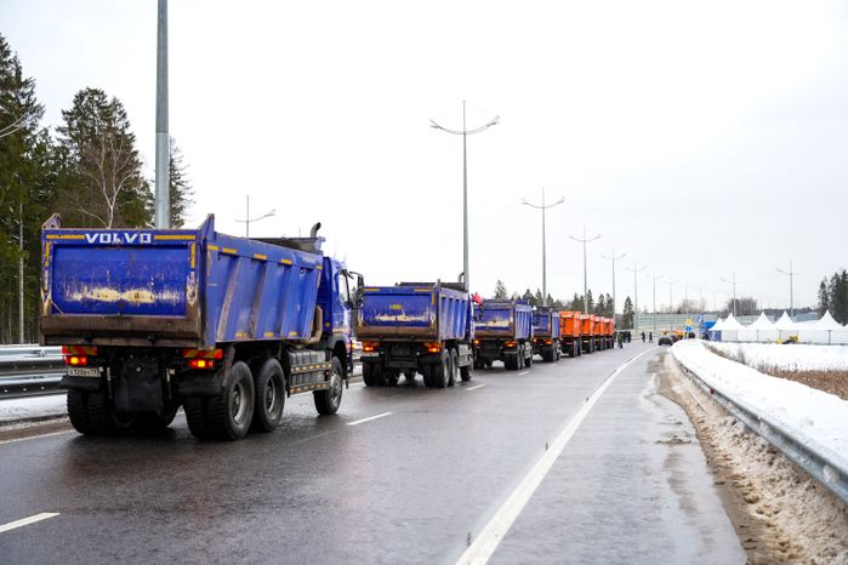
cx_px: 424
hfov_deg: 47.4
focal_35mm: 41
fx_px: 966
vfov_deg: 32.6
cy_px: 282
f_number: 3.5
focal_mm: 41
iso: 1600
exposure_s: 1/640
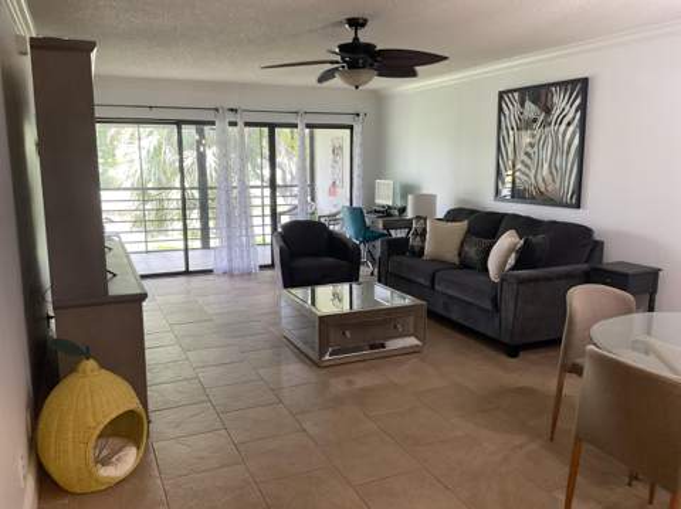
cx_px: 340
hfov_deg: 61.7
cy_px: 254
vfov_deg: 48.2
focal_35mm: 29
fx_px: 570
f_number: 1.8
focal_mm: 3
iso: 100
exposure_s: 1/60
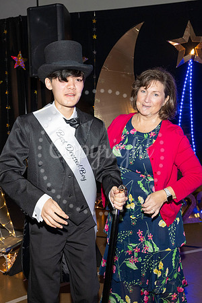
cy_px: 152
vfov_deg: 45.0
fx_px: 366
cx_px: 108
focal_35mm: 44
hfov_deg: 30.8
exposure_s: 1/100
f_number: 5.6
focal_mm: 29
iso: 1000
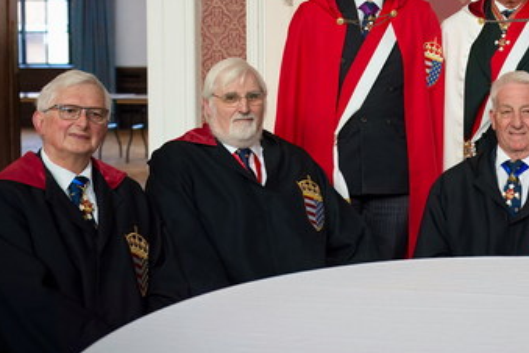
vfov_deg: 21.7
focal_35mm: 62
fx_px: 911
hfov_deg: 31.7
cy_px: 83
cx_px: 410
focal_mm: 35
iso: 320
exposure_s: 1/40
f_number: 2.5
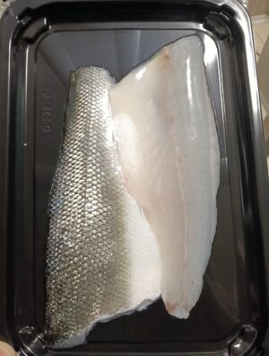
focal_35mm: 27
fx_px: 279
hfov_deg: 51.5
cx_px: 134
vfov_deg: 65.2
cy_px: 178
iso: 640
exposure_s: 1/33.3
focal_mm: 3.98
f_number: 1.8
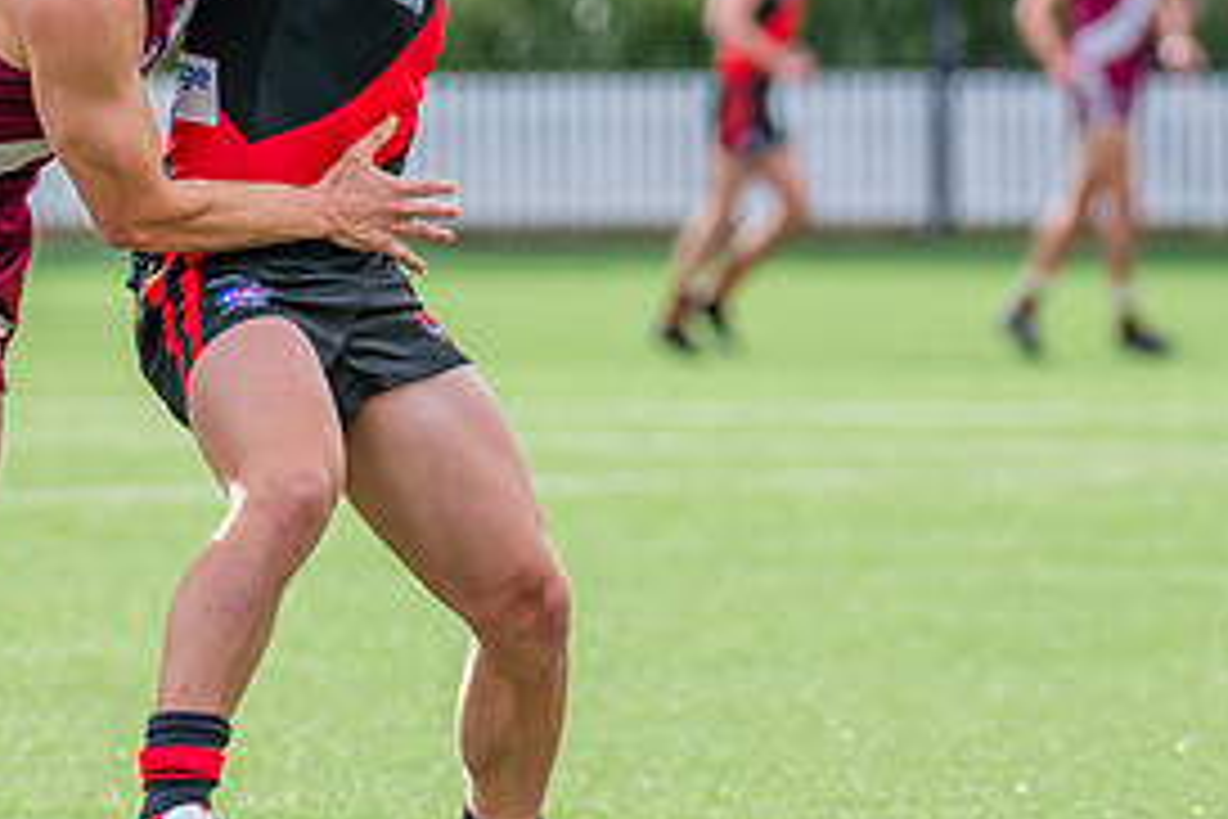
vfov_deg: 2.4
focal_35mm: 565
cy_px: 317
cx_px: 429
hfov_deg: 3.6
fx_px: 19271
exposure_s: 1/1250
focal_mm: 240
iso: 800
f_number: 5
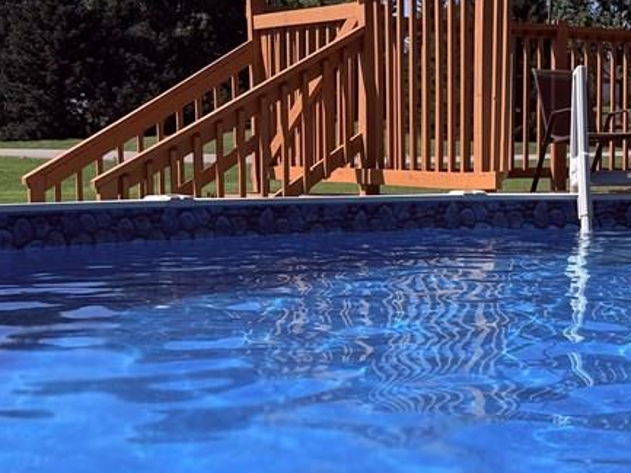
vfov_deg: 20.7
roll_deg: +0.6
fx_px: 1295
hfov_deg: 26.7
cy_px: 252
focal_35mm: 71
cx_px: 532
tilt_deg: -4.0
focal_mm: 6.76
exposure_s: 1/3759
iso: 80
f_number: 1.78
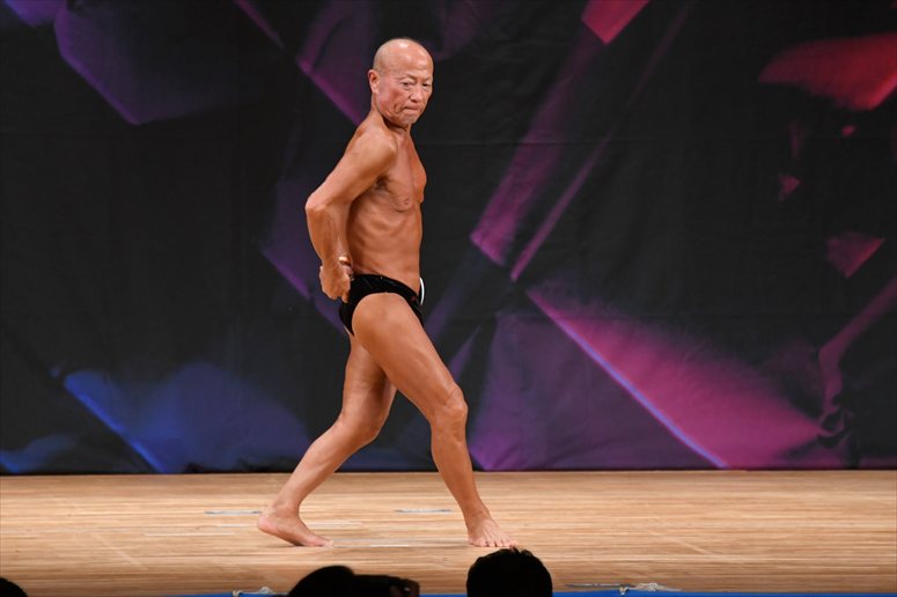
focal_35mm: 315
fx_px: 7845
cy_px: 298
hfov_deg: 6.5
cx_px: 448
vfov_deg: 4.4
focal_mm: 210
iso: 3200
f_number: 5.6
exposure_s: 1/400
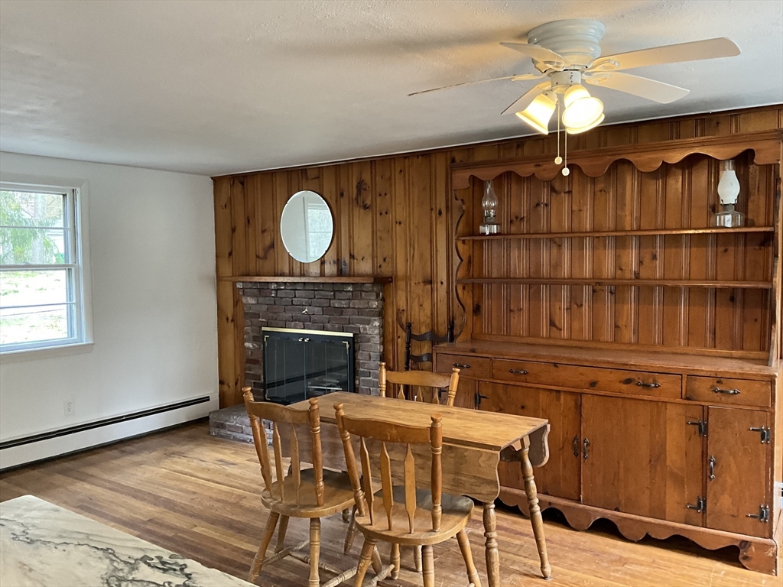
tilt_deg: -2.9
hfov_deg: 61.7
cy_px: 294
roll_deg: +0.4
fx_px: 656
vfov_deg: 48.2
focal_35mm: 29
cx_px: 392
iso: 160
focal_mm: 3
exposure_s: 1/60
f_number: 1.8
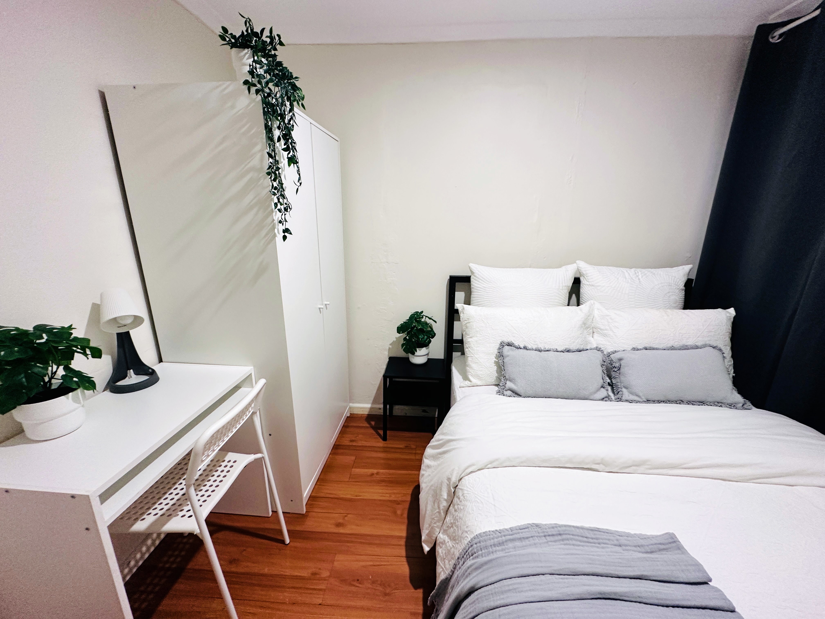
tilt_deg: -15.9
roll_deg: -1.0
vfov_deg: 85.7
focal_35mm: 14
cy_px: 310
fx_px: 334
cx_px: 412
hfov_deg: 102.1
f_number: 2.2
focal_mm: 2.22
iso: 200
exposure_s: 1/50
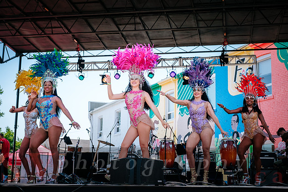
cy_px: 90
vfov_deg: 22.3
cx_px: 134
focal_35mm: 61
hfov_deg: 32.9
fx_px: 487
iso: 200
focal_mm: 36.5
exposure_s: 1/2000
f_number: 2.8
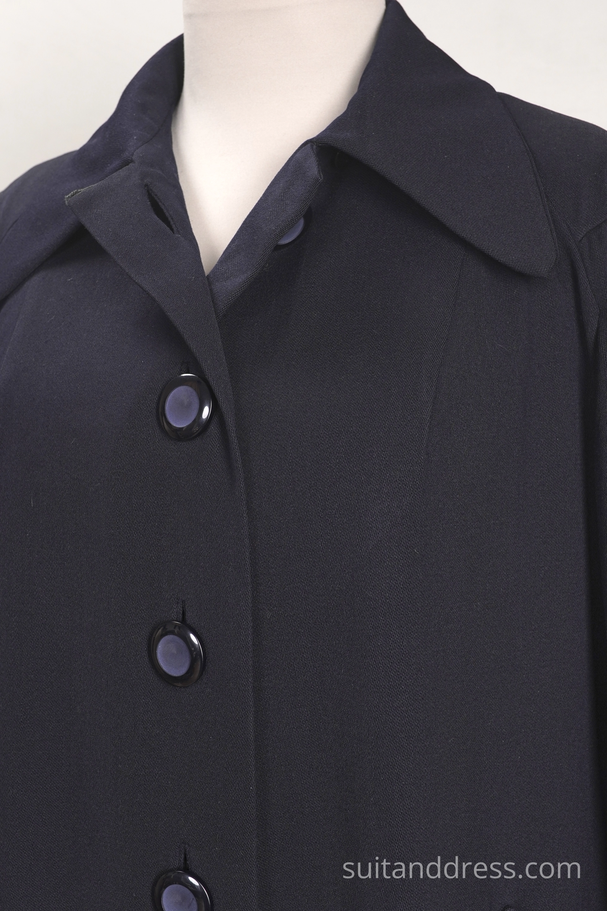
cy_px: 456
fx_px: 1214
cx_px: 304
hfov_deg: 28.1
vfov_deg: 41.1
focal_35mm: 48
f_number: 7.1
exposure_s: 1/20
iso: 320
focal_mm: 32
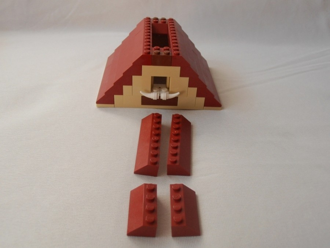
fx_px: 353
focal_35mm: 37
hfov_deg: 50.1
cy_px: 124
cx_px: 165
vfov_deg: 38.7
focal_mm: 6.61
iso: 80
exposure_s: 1/60
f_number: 3.9
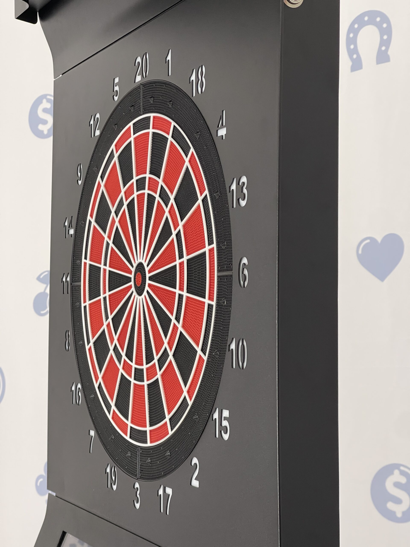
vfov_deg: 30.3
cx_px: 205
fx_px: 1011
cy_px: 274
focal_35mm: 64
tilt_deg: +2.8
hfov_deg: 22.9
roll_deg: -0.2
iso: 250
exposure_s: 1/50
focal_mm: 7.5
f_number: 2.2
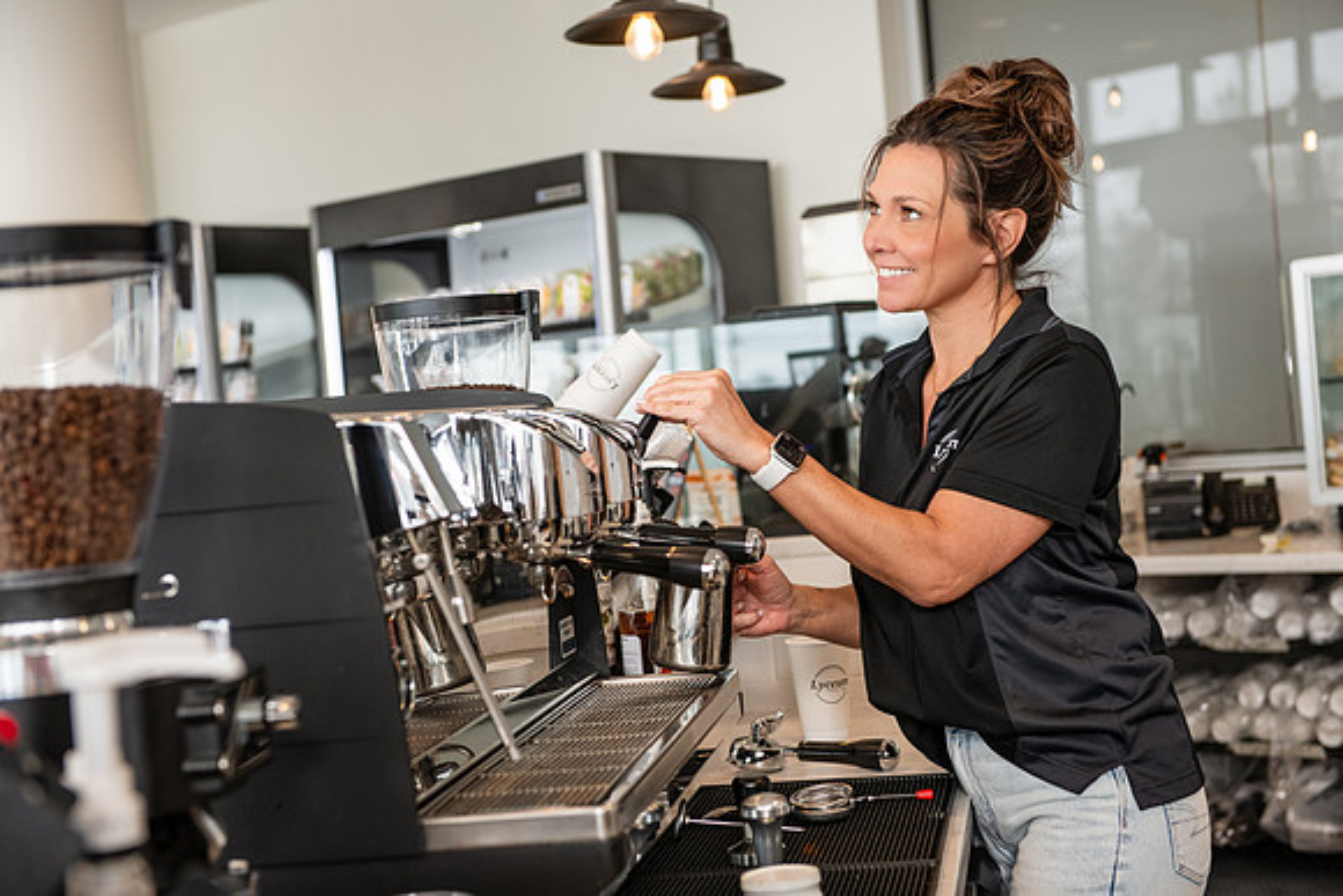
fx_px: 2164
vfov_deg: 23.4
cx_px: 672
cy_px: 448
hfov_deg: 34.5
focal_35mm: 58
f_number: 4
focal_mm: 58
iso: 800
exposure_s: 1/200
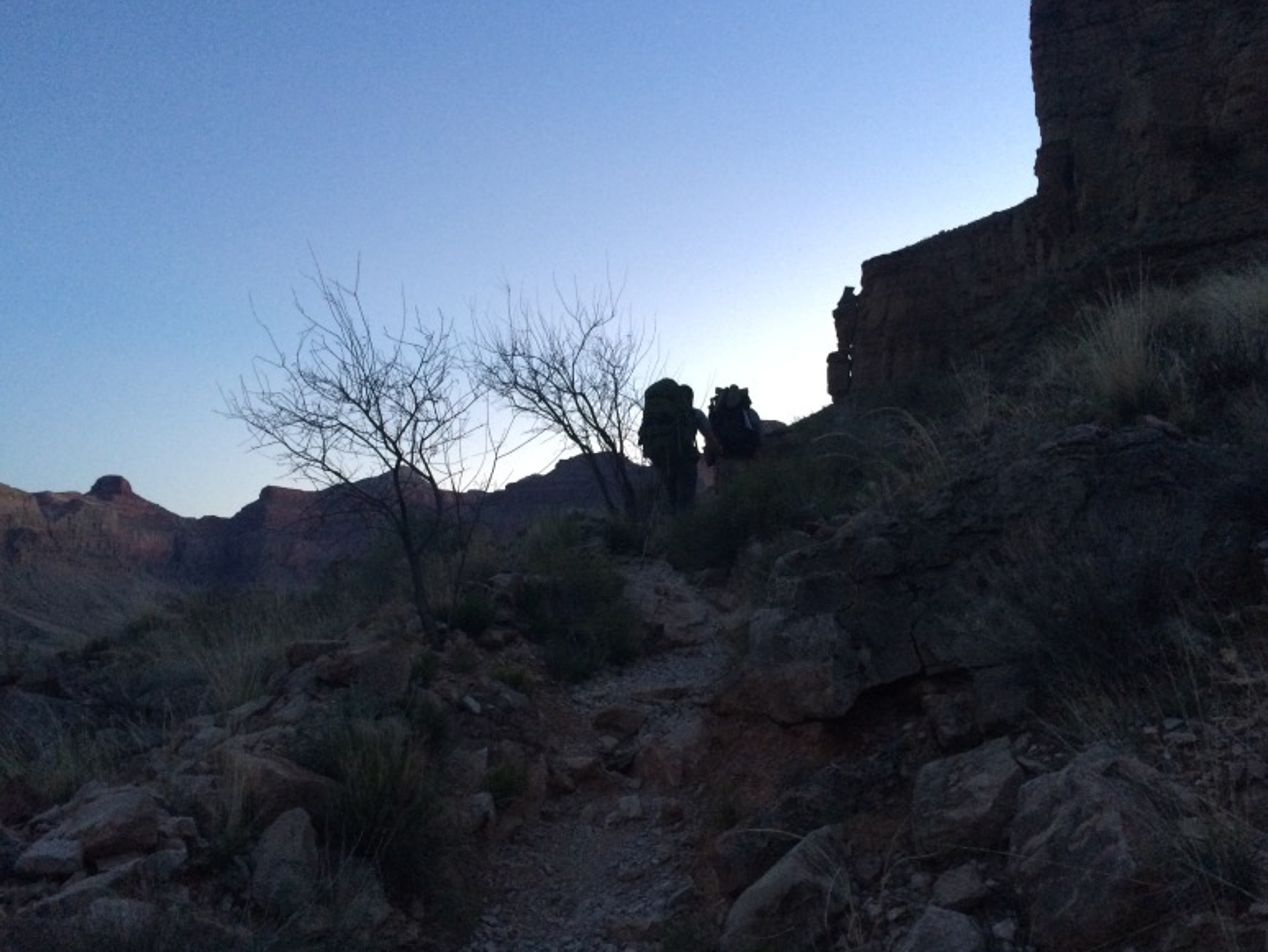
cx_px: 655
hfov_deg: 59.9
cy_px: 478
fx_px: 1099
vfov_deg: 46.8
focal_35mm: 30
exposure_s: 1/24
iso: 250
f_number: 2.2
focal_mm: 4.15
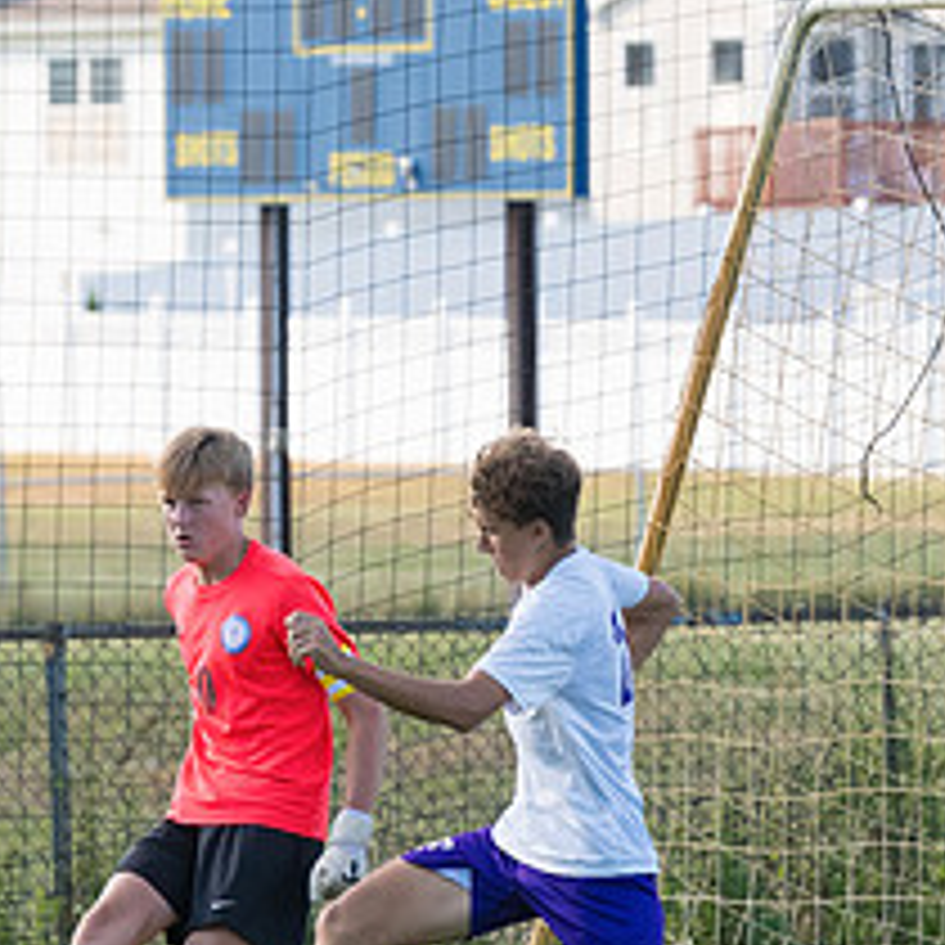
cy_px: 648
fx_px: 21775
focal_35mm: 705
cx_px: 176
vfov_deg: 2.5
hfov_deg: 2.5
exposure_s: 1/1600
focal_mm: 200
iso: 1000
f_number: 5.6
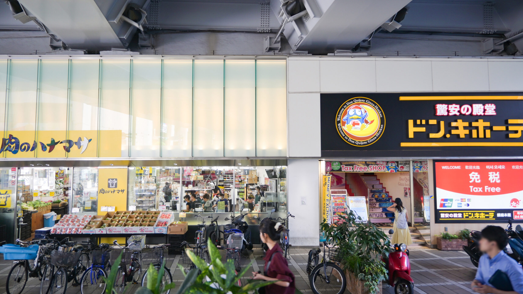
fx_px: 361
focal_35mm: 26
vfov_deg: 44.4
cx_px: 267
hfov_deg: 71.9
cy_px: 142
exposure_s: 1/60
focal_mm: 16
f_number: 3.5
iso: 100
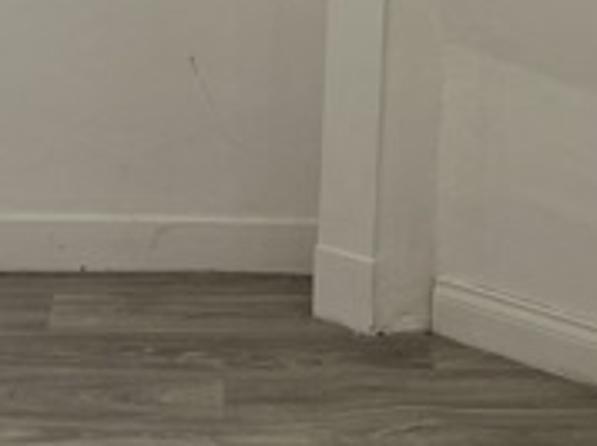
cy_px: -117
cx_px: 429
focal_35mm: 117
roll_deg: -2.4
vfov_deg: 12.3
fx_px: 2015
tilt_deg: -8.6
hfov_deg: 16.8
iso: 50
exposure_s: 1/751
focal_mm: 5.1
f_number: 1.6
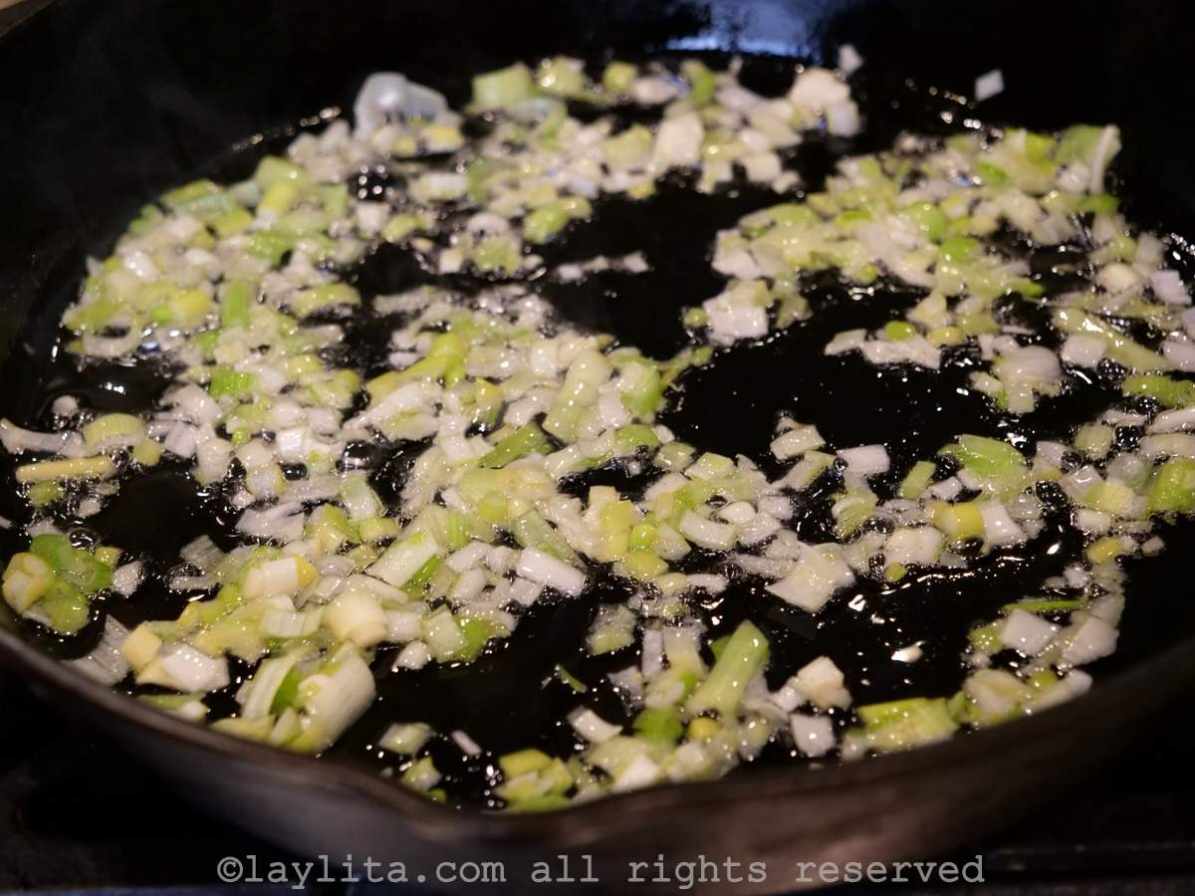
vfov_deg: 23.7
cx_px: 598
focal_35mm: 62
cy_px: 448
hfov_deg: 31.2
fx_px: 2140
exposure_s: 1/80
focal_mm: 31
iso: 2000
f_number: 3.7
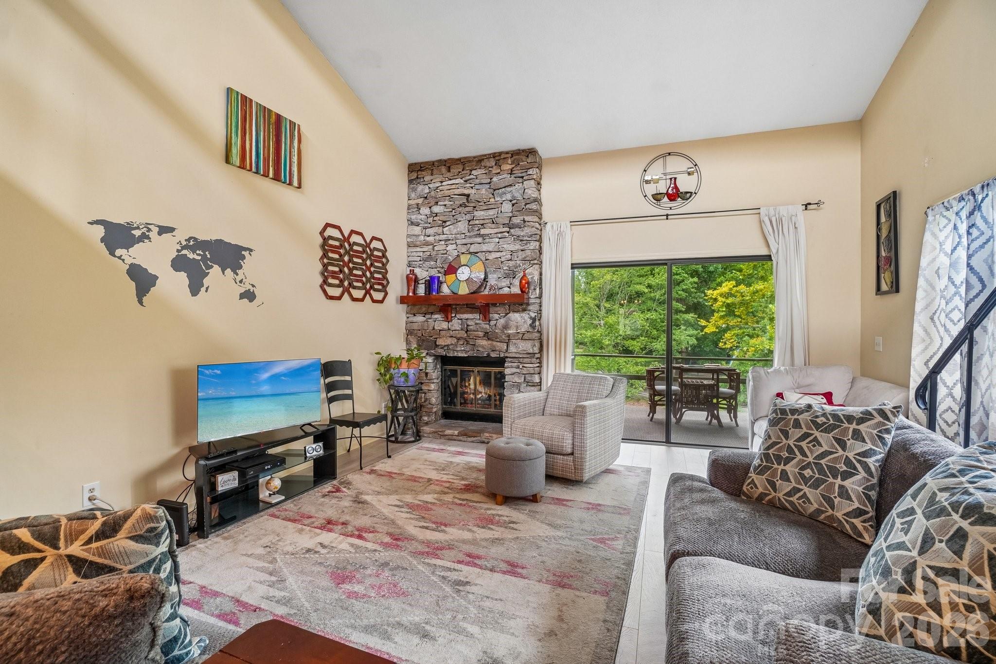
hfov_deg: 100.4
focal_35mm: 15
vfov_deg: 77.3
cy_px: 332
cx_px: 498
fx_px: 415
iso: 400
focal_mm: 10
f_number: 8
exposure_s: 1/15
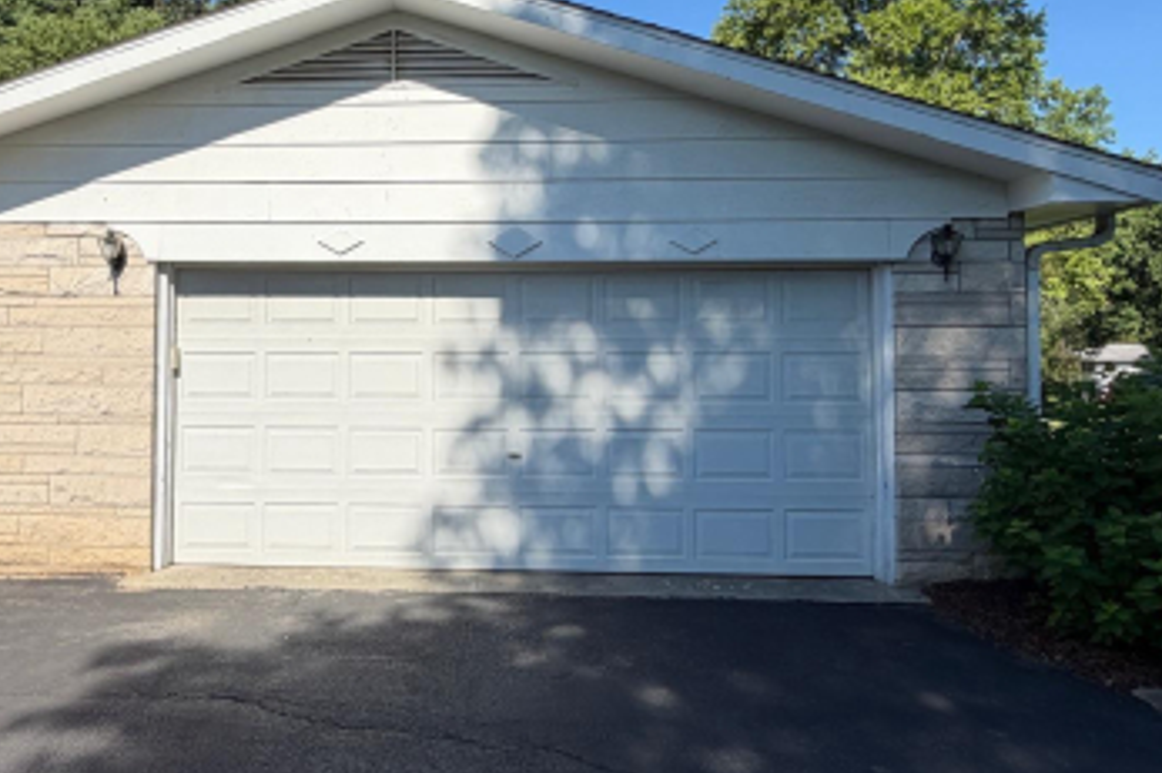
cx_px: 437
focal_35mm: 28
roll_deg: +0.3
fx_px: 903
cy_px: 328
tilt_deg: -0.5
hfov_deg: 64.6
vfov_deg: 46.2
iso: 25
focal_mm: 2.22
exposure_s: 1/770
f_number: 2.2
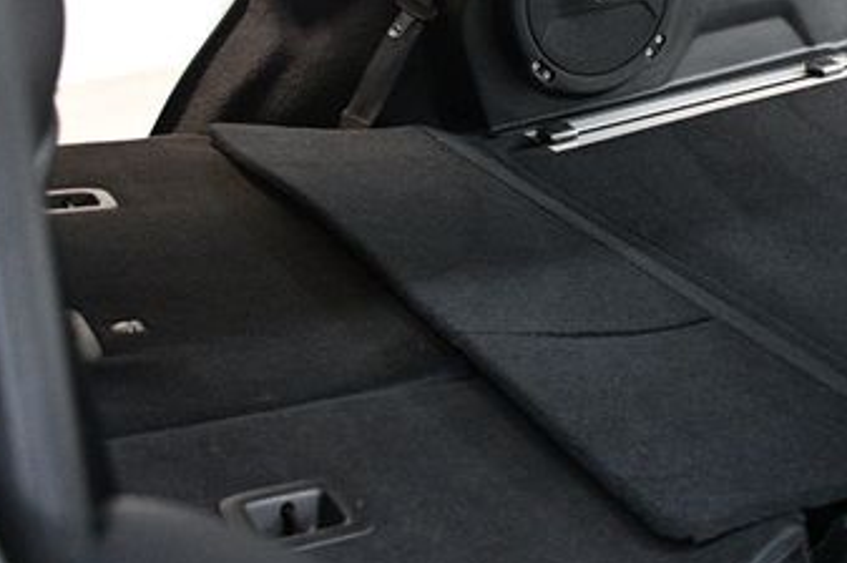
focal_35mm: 57
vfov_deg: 23.4
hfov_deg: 34.5
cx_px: 608
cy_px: 108
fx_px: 1340
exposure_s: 1/60
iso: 4000
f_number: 3.5
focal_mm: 20
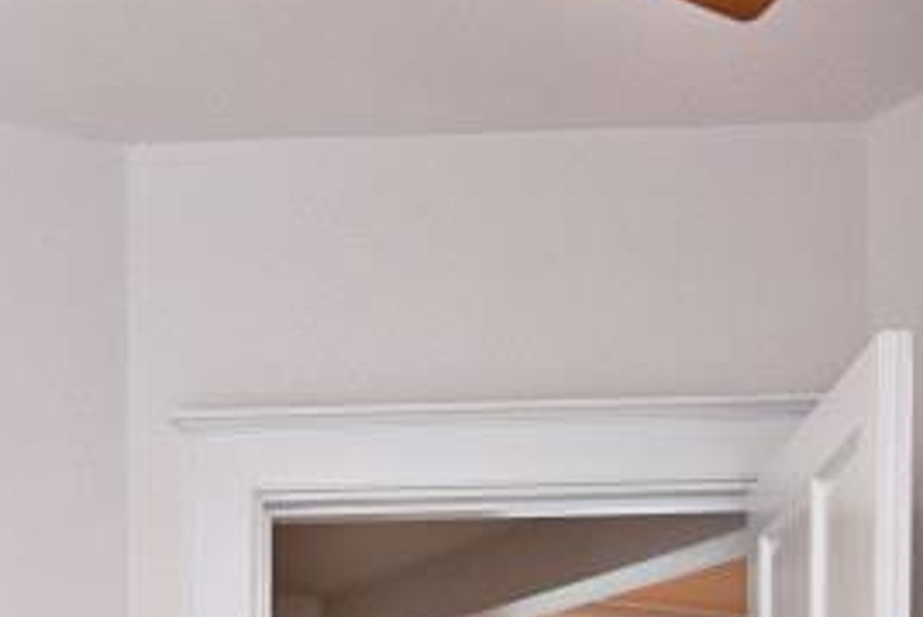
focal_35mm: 84
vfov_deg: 14.8
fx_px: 2155
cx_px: 200
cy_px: 1010
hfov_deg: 23.9
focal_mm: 15
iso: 250
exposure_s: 1/60
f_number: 4
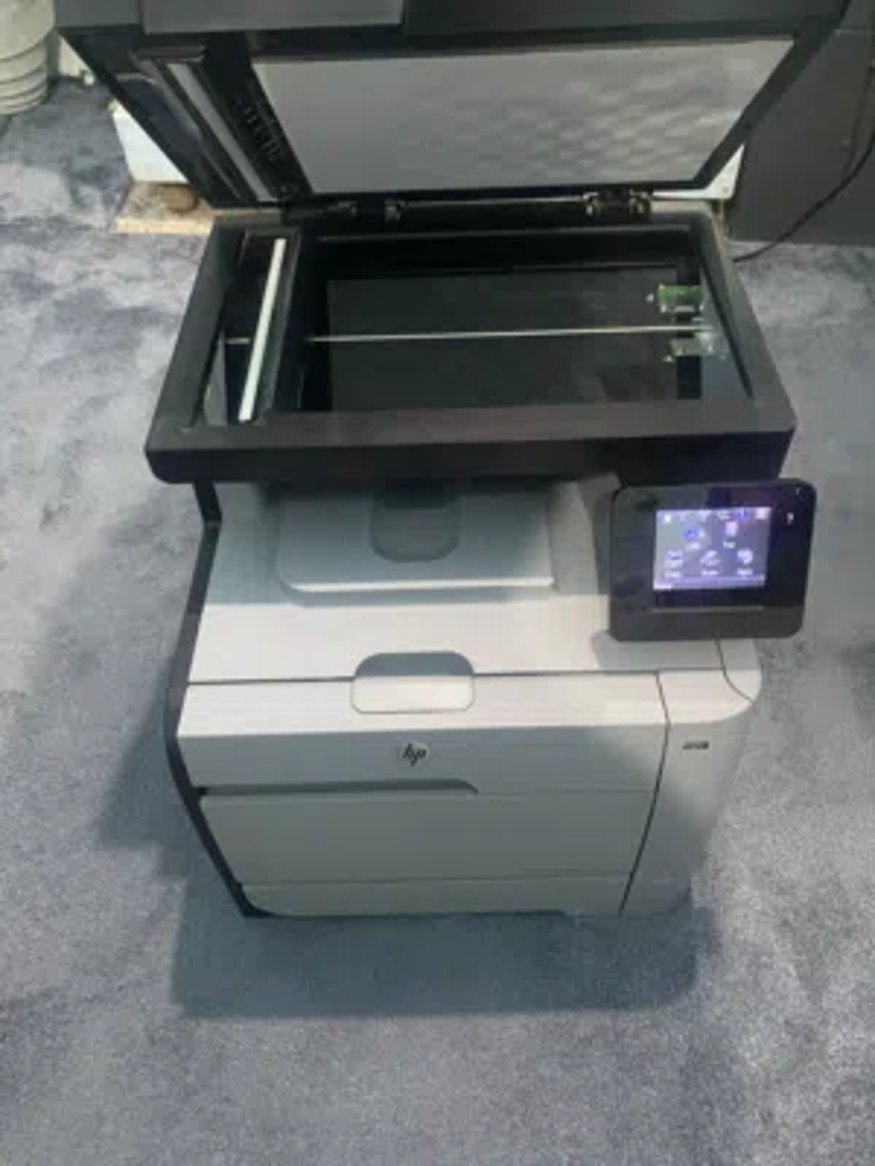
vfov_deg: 67.3
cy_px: 583
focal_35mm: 26
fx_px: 876
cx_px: 438
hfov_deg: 53.1
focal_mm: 4.25
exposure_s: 1/25
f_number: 1.8
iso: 640
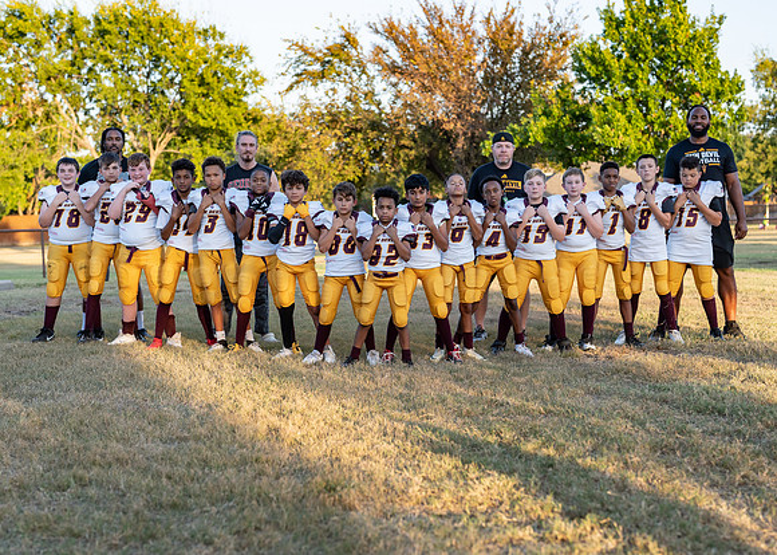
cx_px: 393
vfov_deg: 23.8
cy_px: 306
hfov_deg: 32.9
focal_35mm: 60
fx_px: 1316
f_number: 2.5
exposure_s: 1/400
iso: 100
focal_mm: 50
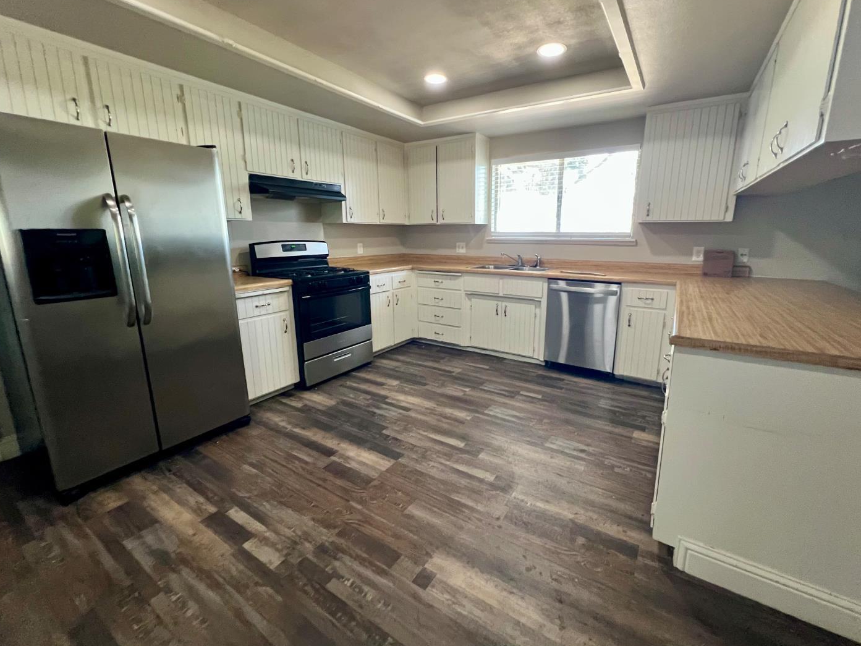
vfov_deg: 85.6
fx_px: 348
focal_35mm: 14
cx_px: 454
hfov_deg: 102.0
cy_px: 309
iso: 500
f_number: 1.8
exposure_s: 1/60
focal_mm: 1.57
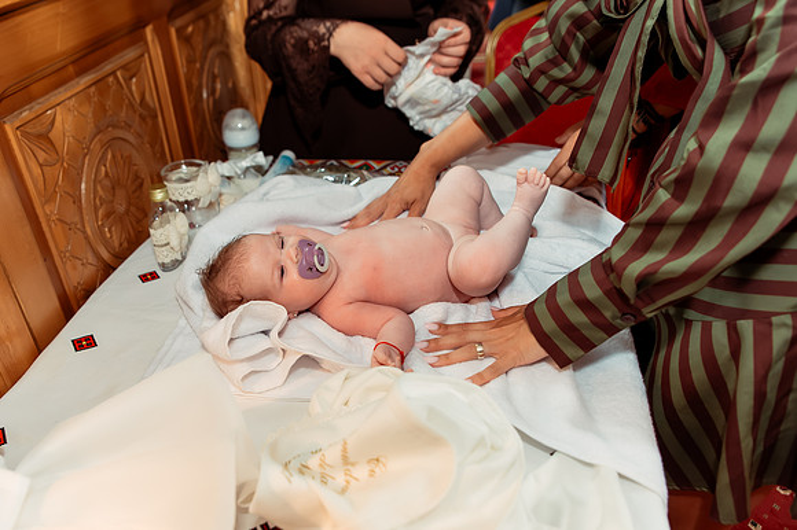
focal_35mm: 29
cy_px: 319
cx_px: 317
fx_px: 639
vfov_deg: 44.8
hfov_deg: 63.3
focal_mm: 24
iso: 3200
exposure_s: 1/250
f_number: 3.5
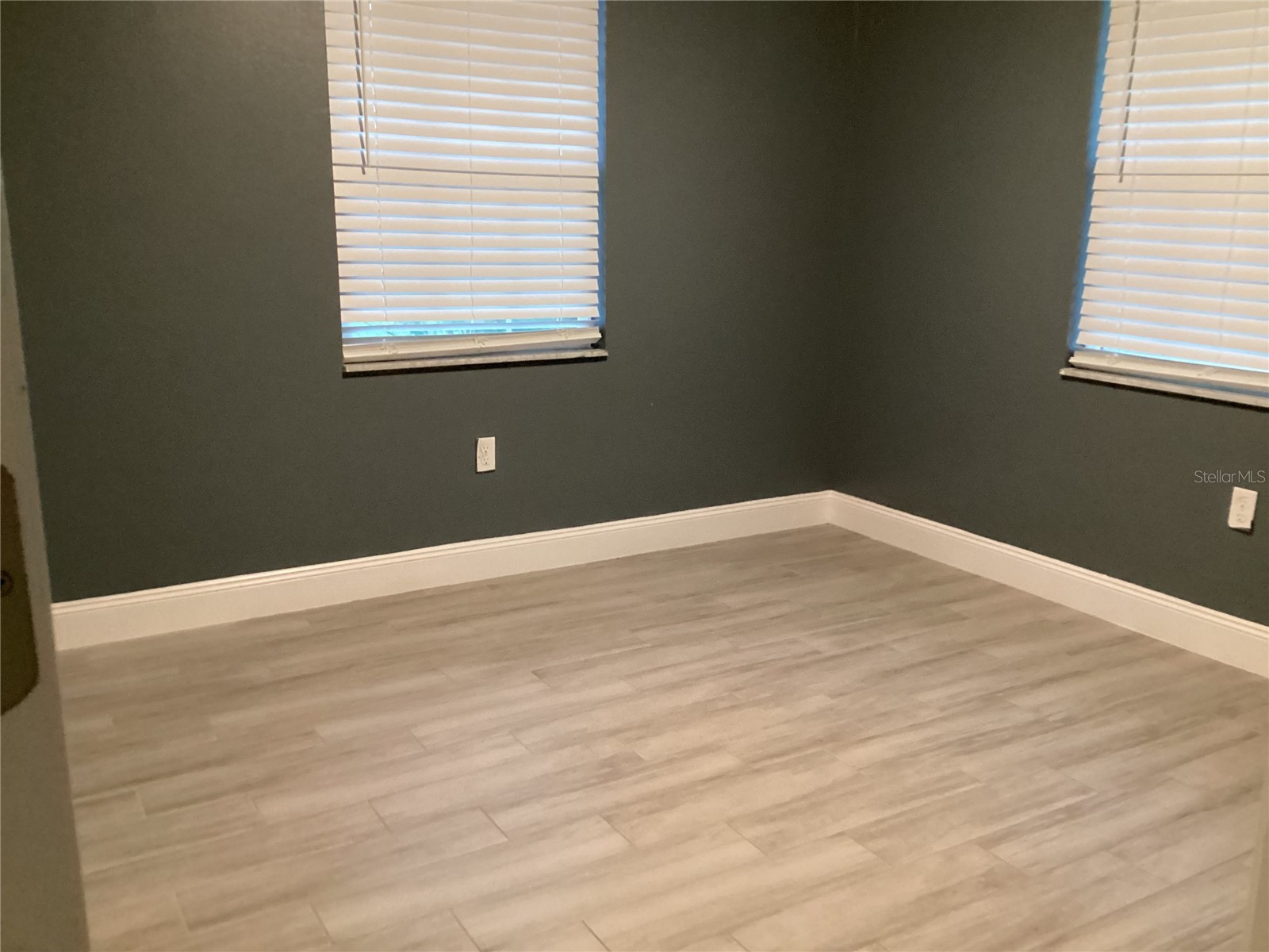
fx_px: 1136
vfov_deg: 45.4
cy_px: 476
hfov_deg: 58.4
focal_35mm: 31
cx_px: 634
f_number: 2.4
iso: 500
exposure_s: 1/30
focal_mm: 3.3
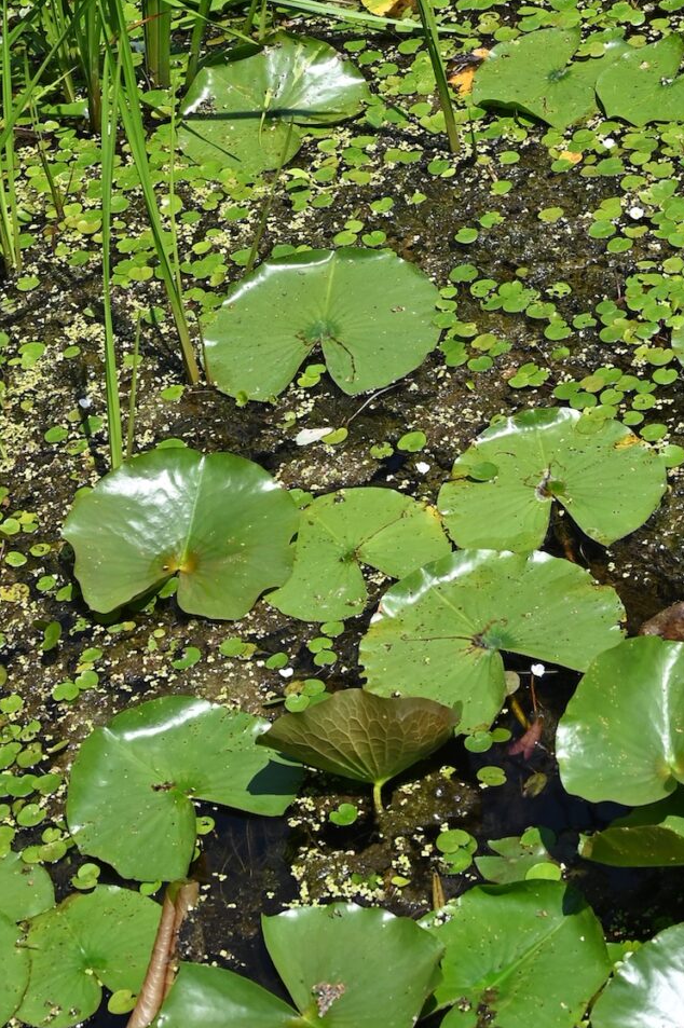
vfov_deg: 14.5
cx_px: 555
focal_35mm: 137
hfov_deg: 10.0
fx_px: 3910
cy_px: -197
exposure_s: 1/320
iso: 100
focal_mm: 51
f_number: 6.3
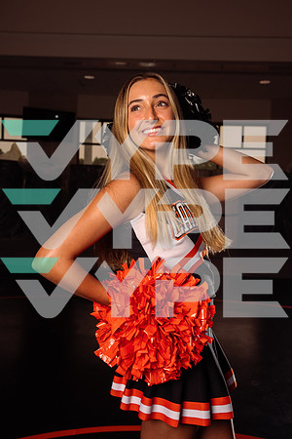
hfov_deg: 34.2
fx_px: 474
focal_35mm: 39
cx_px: 146
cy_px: 220
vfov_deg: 49.6
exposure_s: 1/200
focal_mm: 39
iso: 100
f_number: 5.6
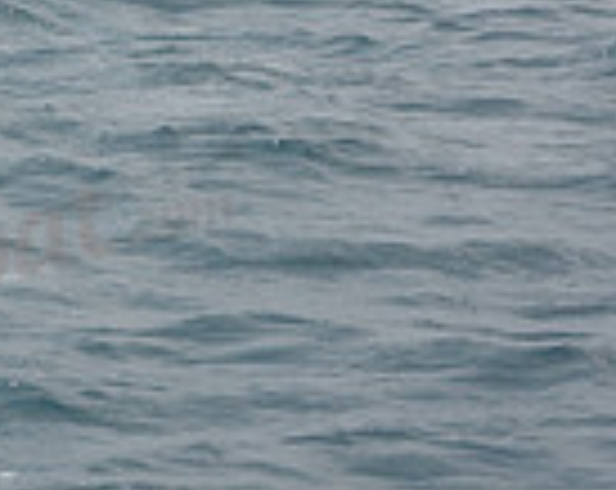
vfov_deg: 5.5
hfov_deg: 6.7
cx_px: -629
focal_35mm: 279
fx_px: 5076
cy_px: -357
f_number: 11
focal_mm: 70
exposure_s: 1/800
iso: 250
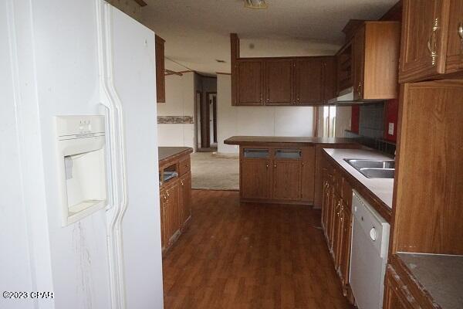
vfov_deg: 53.1
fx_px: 309
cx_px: 232
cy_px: 154
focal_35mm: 24
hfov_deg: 73.7
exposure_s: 1/160
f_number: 11
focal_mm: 16
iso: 6400
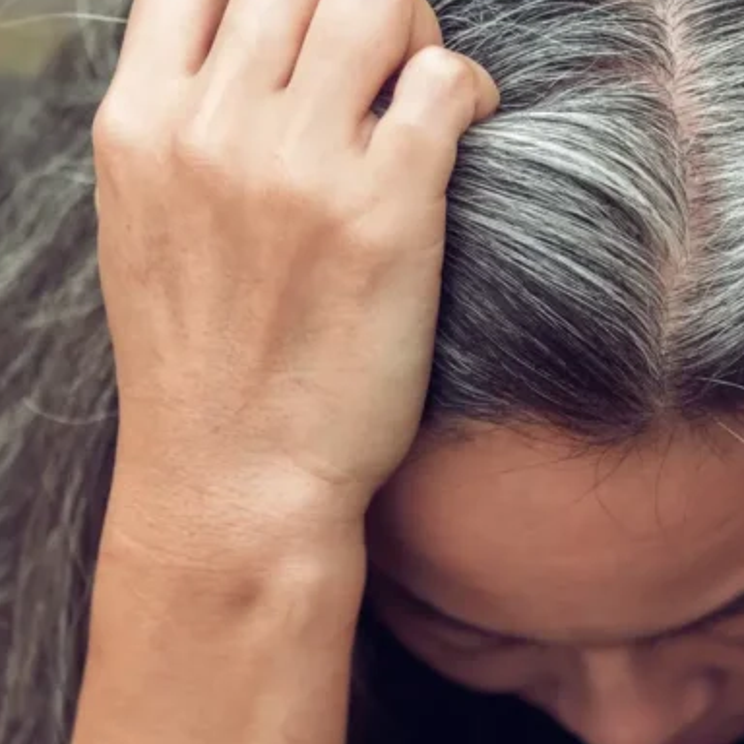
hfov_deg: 10.3
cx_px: 542
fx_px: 4134
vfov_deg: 10.3
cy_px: 281
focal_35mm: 170
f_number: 4
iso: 200
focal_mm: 100
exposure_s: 1/125
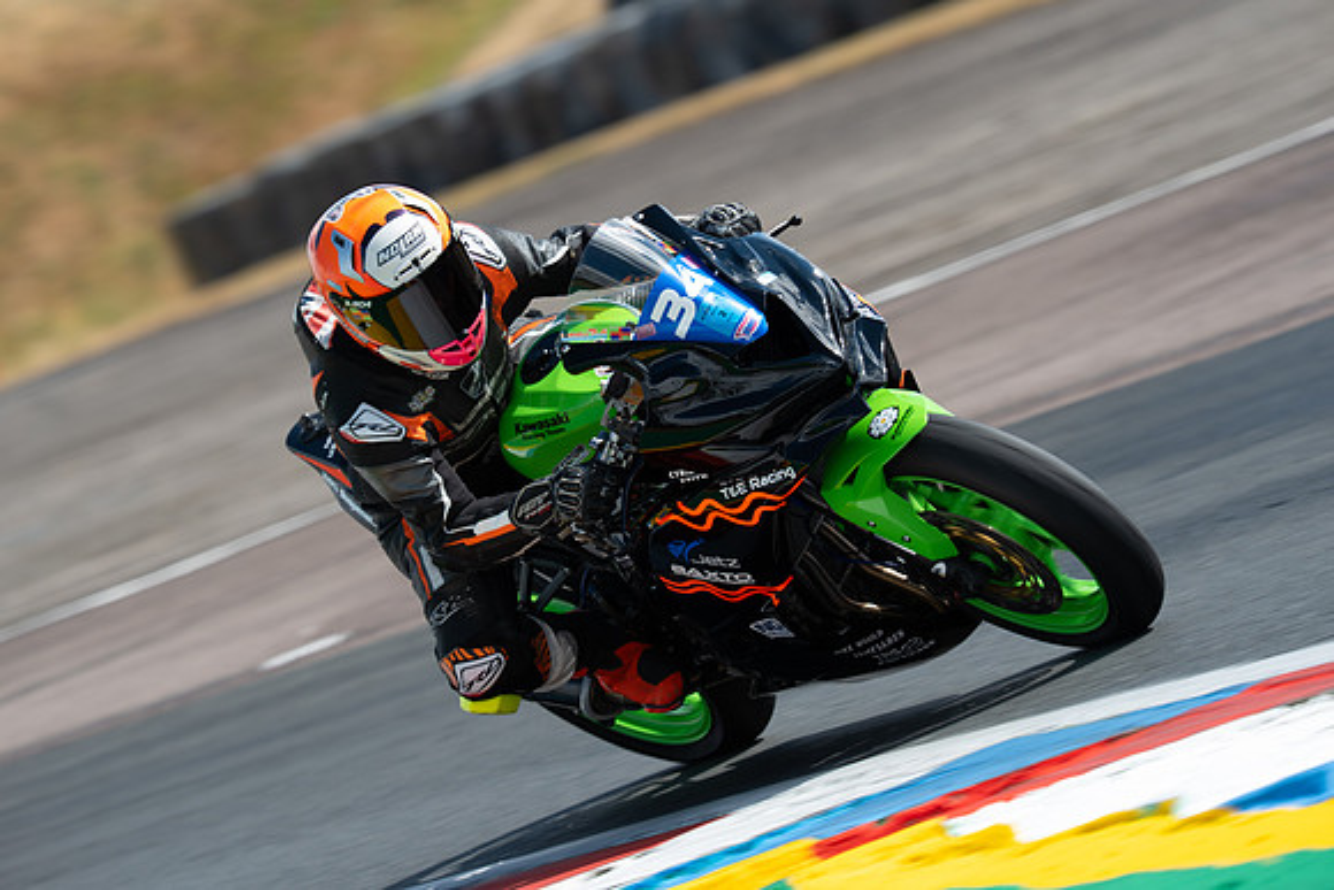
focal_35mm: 431
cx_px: 615
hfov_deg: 4.8
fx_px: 15991
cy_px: 445
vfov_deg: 3.2
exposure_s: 1/320
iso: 125
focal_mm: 400
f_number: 7.1
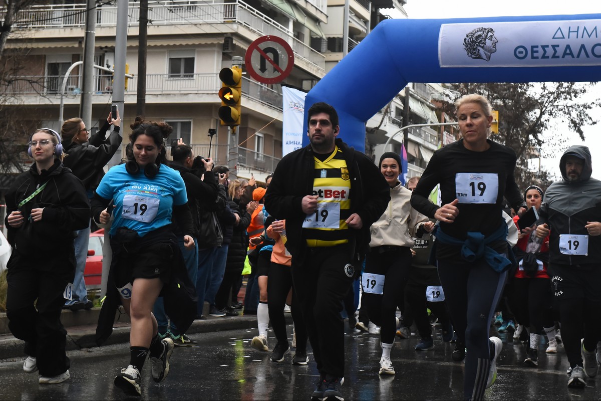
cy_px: 200
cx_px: 300
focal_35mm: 58
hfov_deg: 34.5
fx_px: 968
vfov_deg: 23.4
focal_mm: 58
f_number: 5
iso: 3200
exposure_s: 1/800
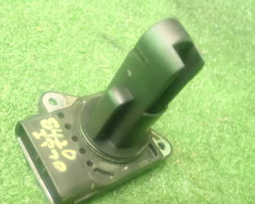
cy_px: 117
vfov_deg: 37.3
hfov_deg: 45.6
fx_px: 302
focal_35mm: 40
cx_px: 105
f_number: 2.3
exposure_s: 1/8
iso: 1600
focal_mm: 5.5
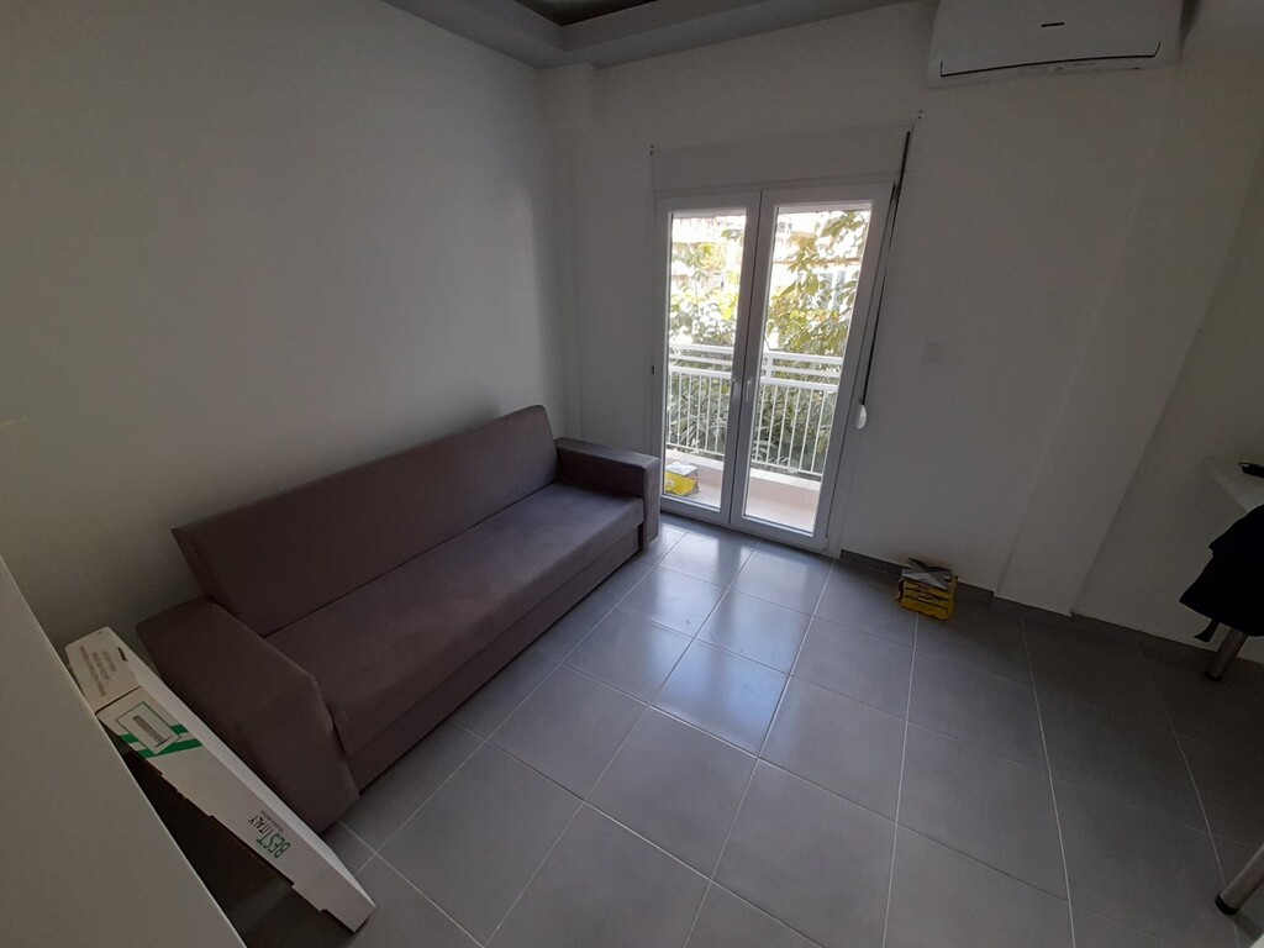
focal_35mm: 13
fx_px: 475
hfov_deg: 106.2
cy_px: 474
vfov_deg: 89.9
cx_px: 632
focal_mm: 1.42
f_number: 2.2
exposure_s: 1/50
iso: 160
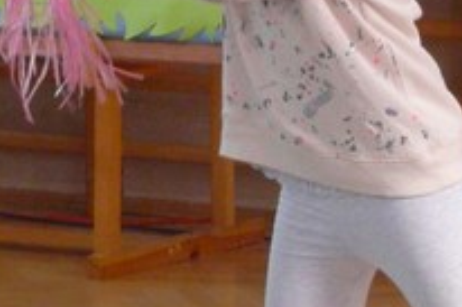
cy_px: -96
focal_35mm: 421
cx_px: -58
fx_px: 5398
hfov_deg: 4.9
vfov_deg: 3.3
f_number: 3.6
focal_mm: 17
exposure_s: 1/200
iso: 400
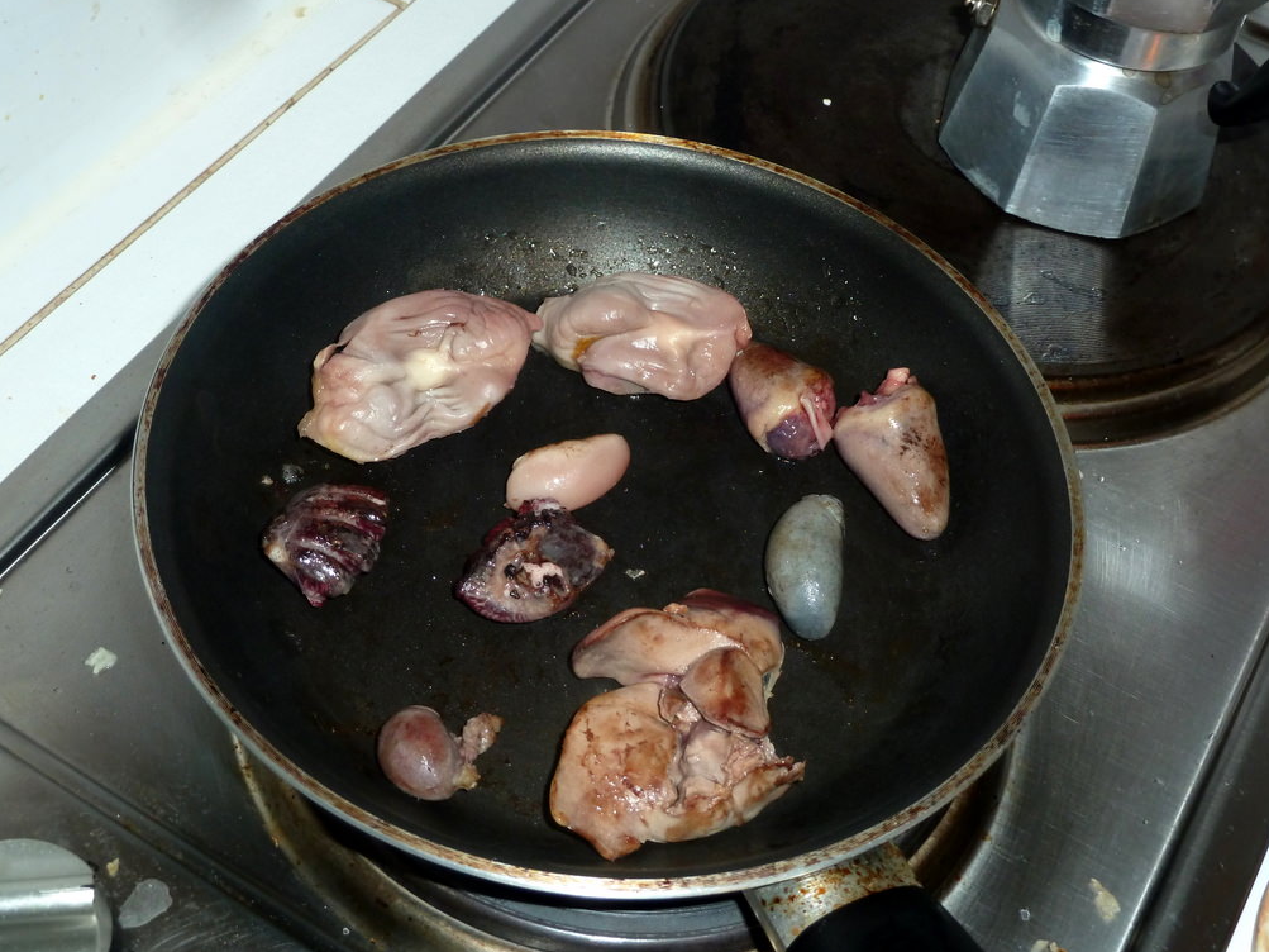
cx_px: 626
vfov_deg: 29.7
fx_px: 1796
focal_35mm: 49
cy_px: 480
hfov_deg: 38.9
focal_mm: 7.9
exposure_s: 1/30
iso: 160
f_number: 3.8
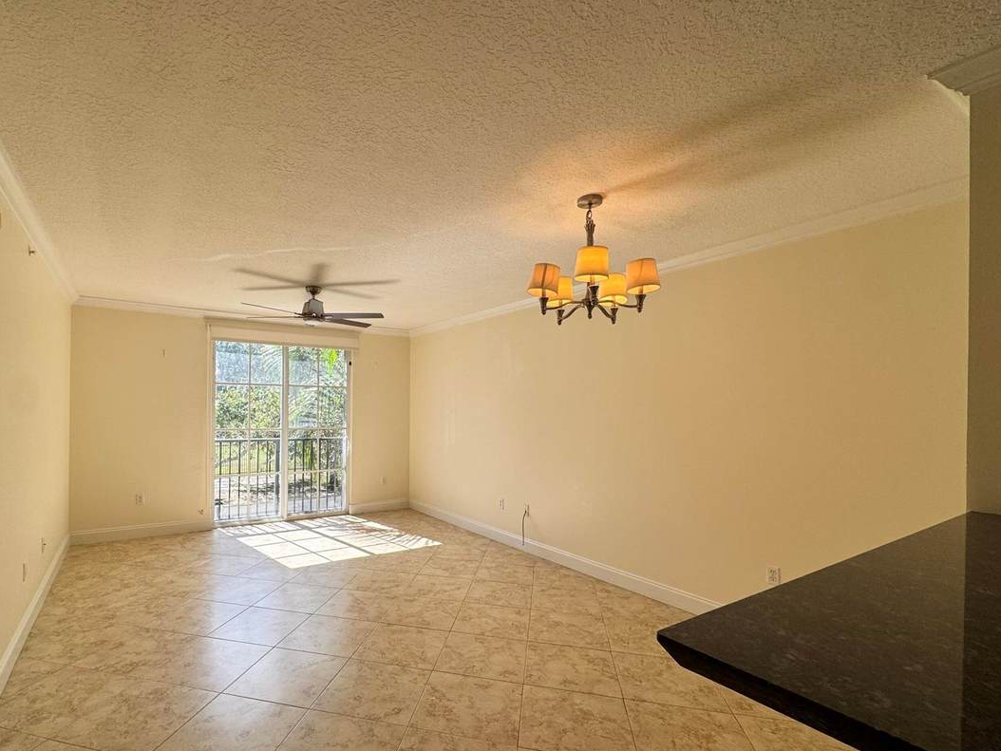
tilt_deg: +0.2
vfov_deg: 74.6
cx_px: 425
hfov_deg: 90.3
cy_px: 408
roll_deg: -0.2
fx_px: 492
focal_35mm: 17
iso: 40
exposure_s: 1/370
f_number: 2.2
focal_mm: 2.22
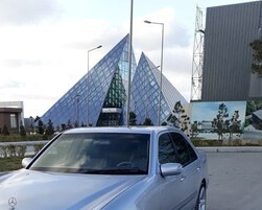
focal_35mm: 52
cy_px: 225
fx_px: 403
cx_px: 87
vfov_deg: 27.0
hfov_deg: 35.6
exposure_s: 1/347
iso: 40
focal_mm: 3.6
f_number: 1.9
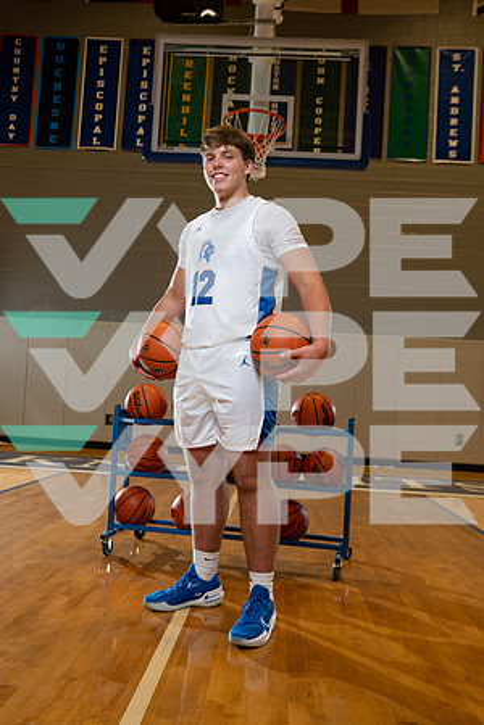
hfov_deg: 42.3
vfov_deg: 60.3
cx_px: 242
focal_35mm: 31
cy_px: 362
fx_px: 625
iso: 400
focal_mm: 31
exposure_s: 1/125
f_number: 4
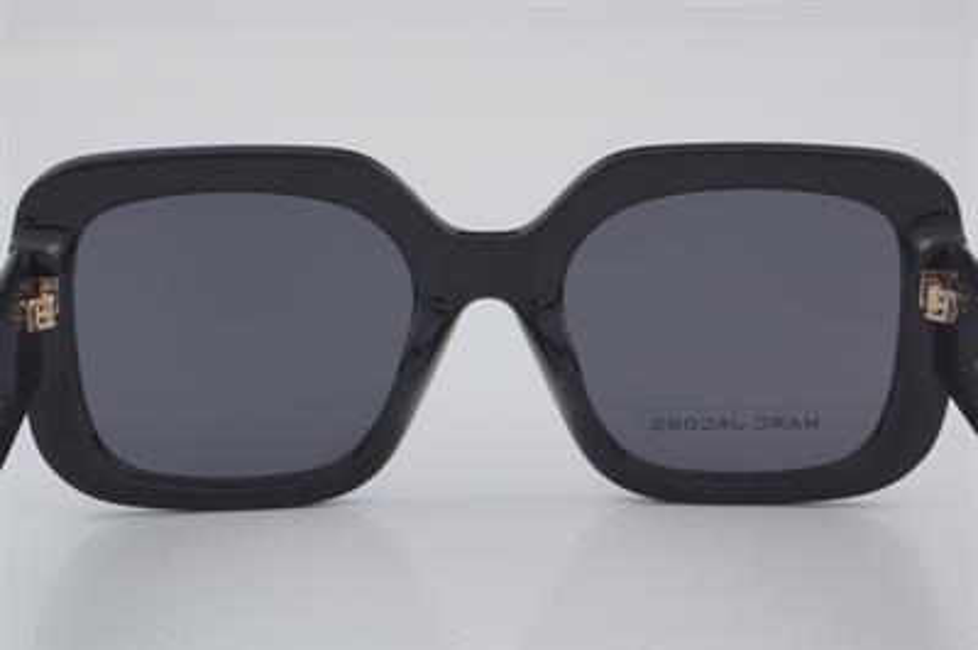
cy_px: 325
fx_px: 2239
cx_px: 489
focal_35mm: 82
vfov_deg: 16.5
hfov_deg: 24.6
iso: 100
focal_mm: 55
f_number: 32
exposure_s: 1/4
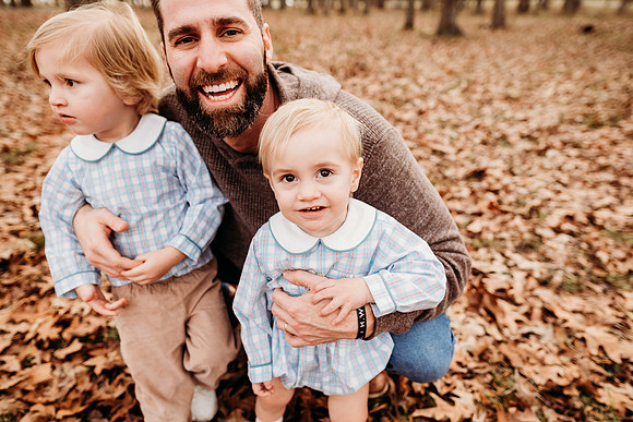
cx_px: 316
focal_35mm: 24
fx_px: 422
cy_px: 211
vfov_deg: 53.2
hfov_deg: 73.7
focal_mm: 24
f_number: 3.2
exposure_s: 1/250
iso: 125
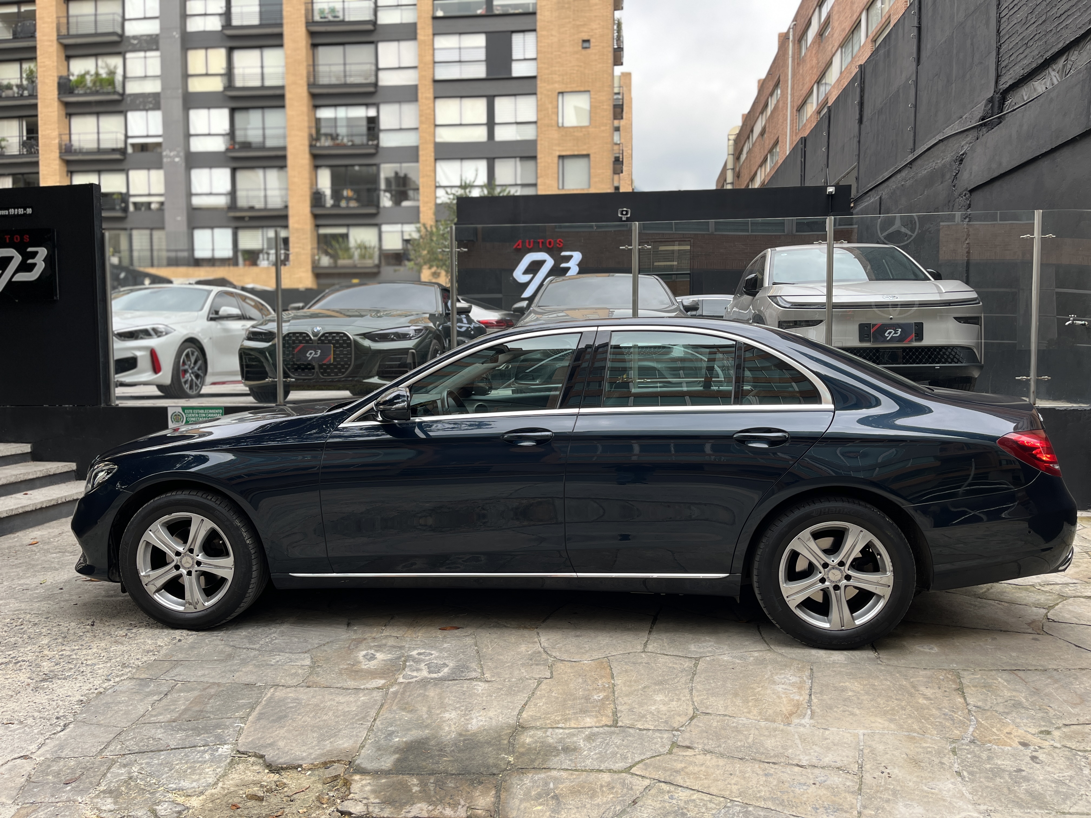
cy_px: 409
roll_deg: +0.4
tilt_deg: -3.9
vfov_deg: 53.1
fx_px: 819
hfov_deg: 67.3
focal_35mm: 26
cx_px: 546
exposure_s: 1/175
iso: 40
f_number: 1.6
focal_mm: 5.1
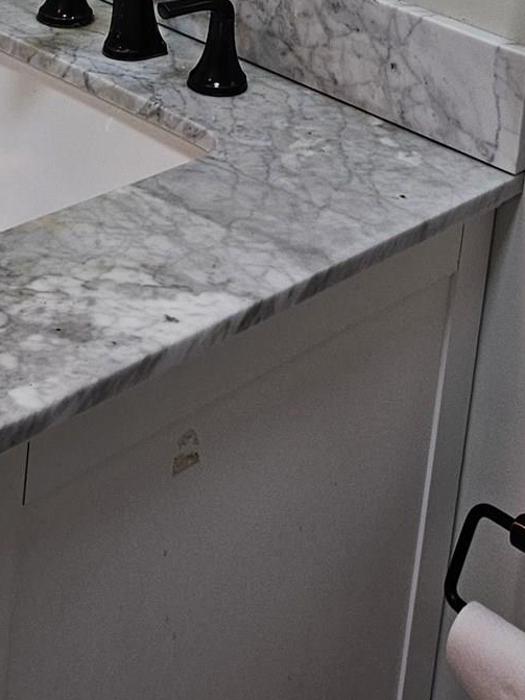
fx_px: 1598
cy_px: -227
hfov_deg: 18.6
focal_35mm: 79
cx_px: 338
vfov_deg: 22.0
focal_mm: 5.4
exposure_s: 1/120
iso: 100
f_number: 1.8
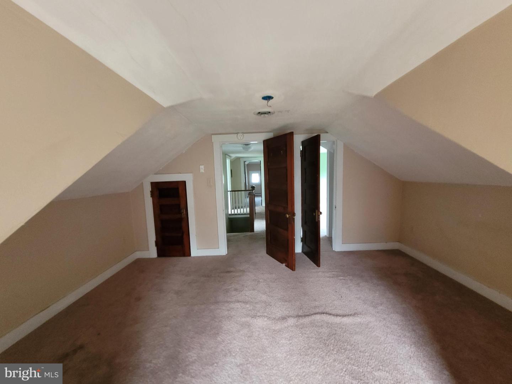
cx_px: 256
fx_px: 192
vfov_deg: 89.9
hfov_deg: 106.2
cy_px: 192
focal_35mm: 13
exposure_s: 1/30
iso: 500
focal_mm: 1.74
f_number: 2.2
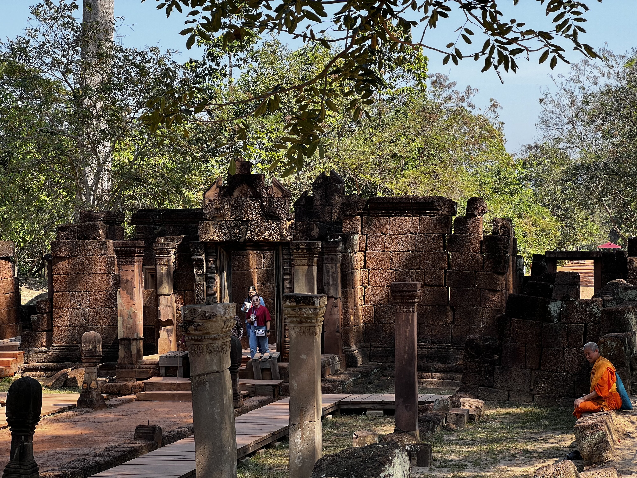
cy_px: 239
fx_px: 1417
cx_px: 318
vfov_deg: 19.1
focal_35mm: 77
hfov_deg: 25.3
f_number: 2.8
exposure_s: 1/206
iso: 32
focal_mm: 9
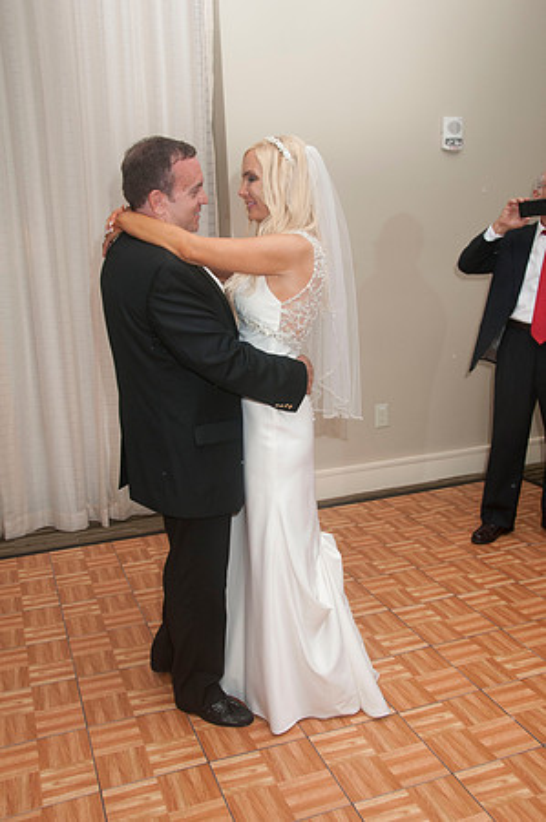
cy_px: 411
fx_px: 752
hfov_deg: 39.9
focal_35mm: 33
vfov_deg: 57.3
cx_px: 273
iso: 400
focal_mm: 22
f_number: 5.6
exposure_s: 1/60
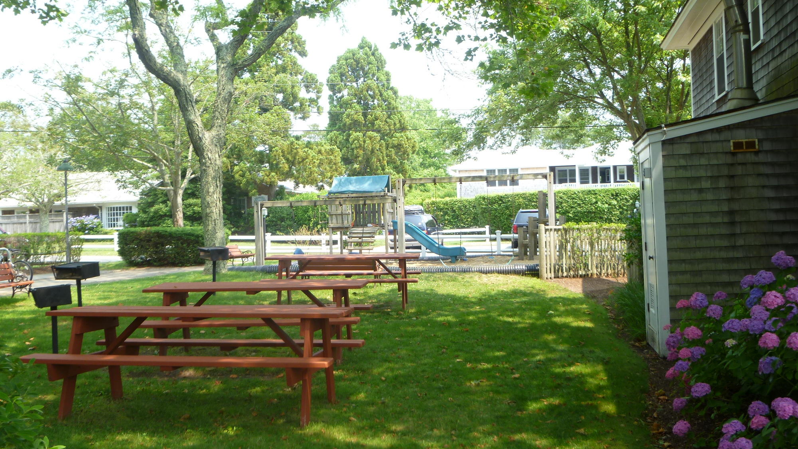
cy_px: 229
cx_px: 396
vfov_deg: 31.2
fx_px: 804
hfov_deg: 52.8
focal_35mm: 38
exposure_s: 1/125
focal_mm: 6.1
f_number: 3.6
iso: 80
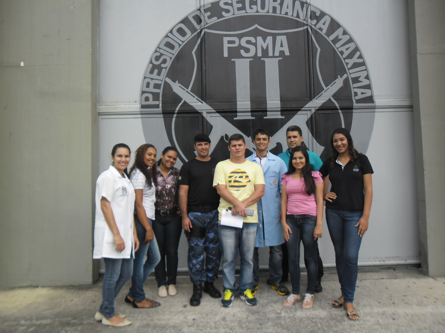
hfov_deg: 65.3
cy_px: 166
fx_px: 347
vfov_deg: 51.4
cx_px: 222
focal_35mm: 27
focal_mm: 4.9
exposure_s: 1/197
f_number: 3.5
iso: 80
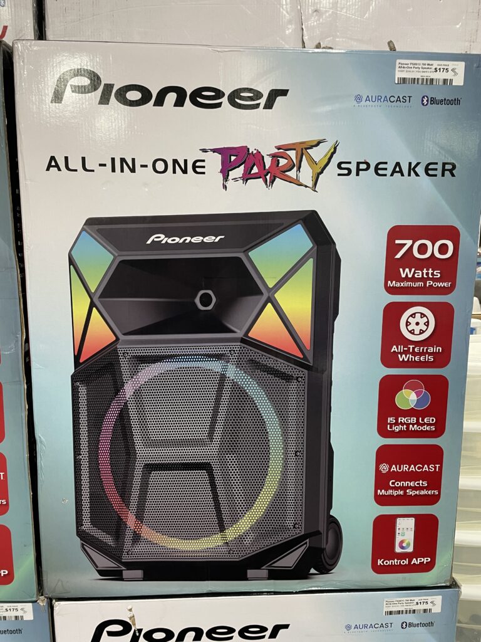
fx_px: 482
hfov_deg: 53.1
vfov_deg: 67.3
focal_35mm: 26
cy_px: 321
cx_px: 240
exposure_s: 1/63
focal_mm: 4.2
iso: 125
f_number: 1.6
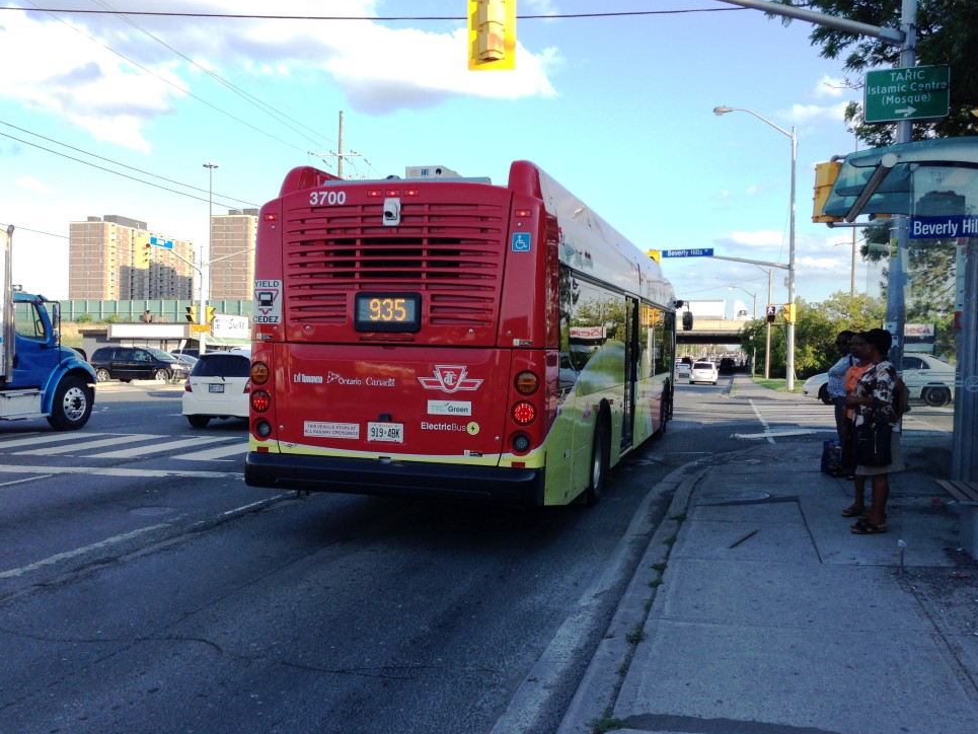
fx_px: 989
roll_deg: -1.8
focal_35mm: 35
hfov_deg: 52.6
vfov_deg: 40.7
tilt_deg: -1.0
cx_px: 485
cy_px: 368
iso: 50
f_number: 2.4
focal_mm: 4.12
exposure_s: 1/444
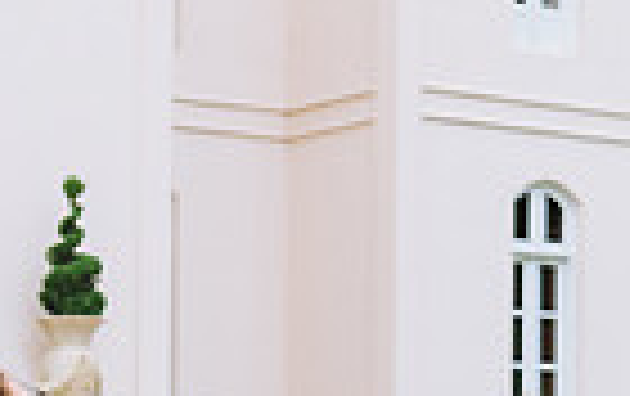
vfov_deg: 9.0
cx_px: -317
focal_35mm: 144
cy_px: 496
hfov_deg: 13.6
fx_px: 2476
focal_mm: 29
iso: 320
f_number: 3.5
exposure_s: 1/500
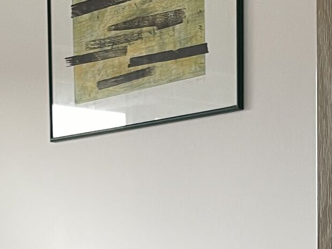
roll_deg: +1.2
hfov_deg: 16.8
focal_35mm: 117
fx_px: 1123
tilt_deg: -2.0
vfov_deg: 12.2
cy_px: 355
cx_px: 146
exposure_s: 1/50
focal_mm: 4.2
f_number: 1.6
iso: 125
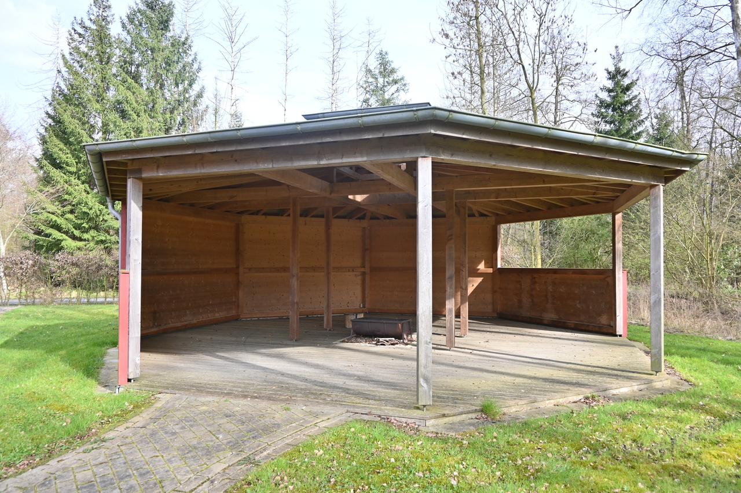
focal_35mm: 24
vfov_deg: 53.1
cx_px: 370
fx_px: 494
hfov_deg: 73.8
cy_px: 246
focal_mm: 16
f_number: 5.6
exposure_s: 1/250
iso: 200
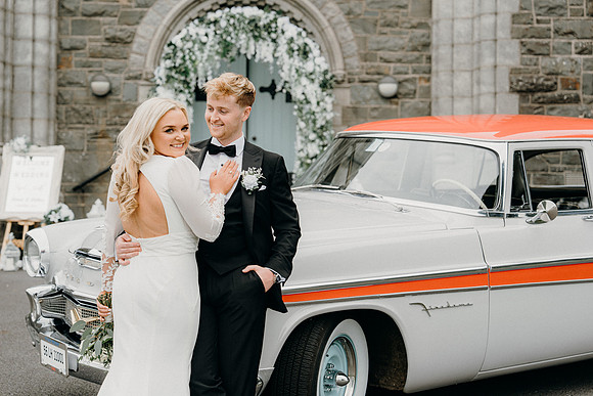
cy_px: 198
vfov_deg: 19.5
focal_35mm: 70
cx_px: 296
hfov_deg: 28.8
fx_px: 1153
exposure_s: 1/200
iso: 125
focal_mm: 70
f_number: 3.5
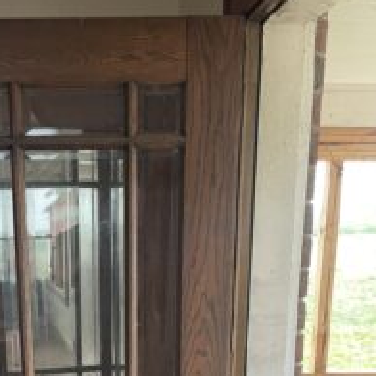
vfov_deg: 33.2
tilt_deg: -13.2
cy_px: 372
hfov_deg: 35.3
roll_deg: +1.1
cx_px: 98
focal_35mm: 47
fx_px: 578
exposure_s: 1/66
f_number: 1.6
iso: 125
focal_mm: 4.2
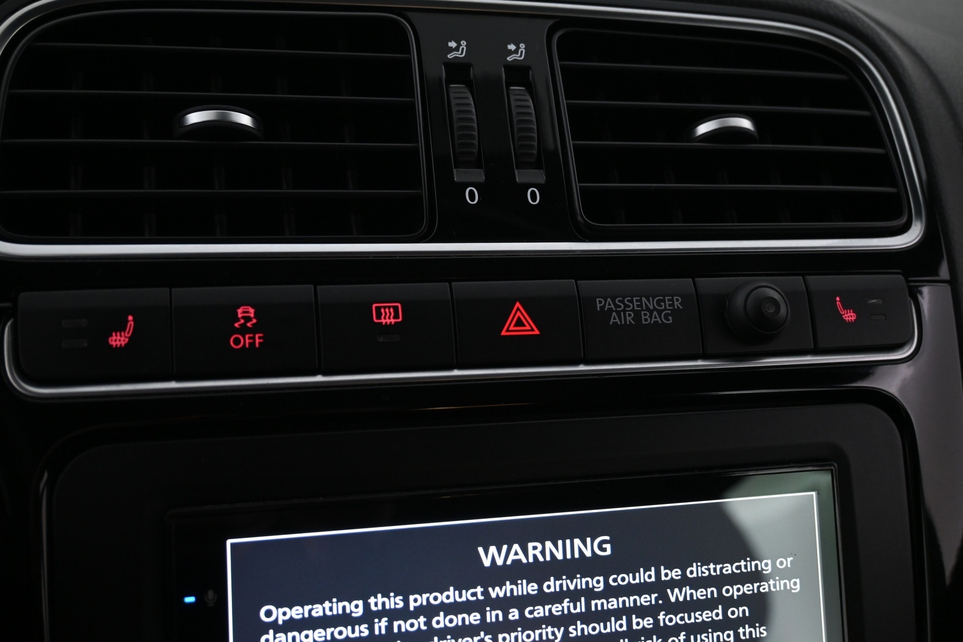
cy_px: 321
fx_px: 923
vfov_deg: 38.4
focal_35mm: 34
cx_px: 482
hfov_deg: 55.1
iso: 1400
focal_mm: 23
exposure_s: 1/40
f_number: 4.2
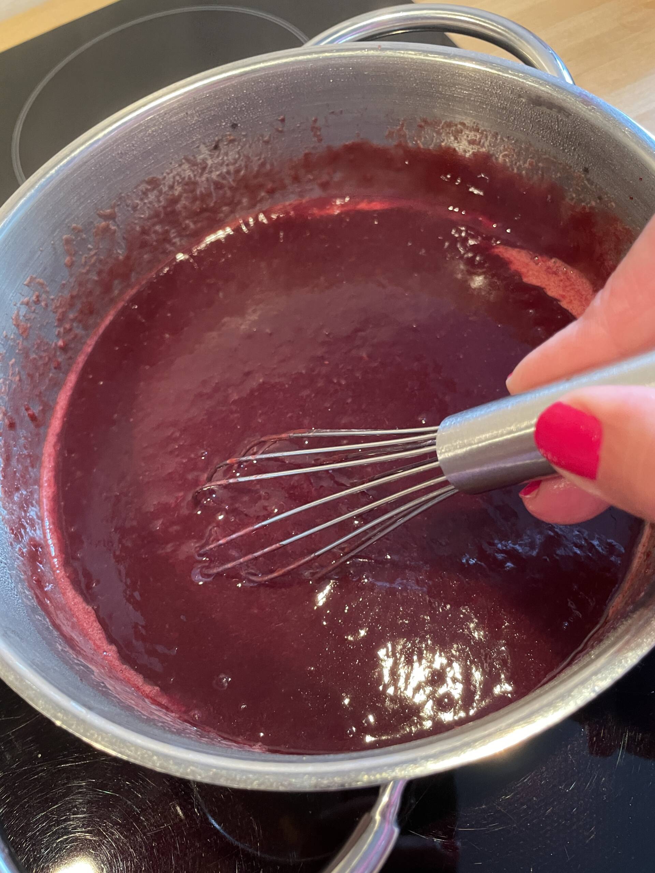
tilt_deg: -62.6
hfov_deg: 53.1
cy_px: 436
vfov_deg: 67.3
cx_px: 328
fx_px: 656
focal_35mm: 26
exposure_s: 1/33
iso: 500
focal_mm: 4.2
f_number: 1.6
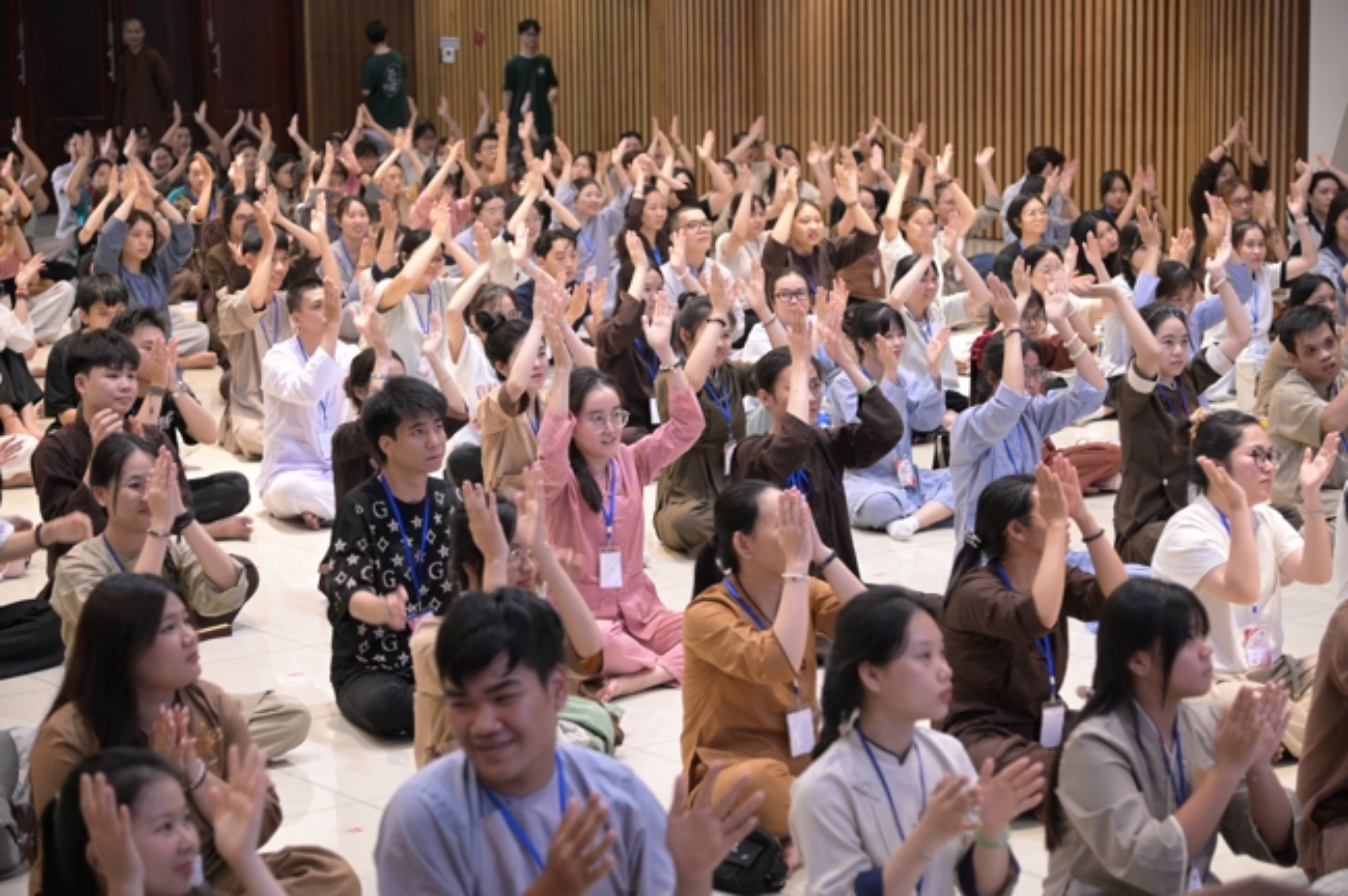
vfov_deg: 17.5
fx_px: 2918
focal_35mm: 78
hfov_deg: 26.0
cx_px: 674
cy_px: 448
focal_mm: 78
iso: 5000
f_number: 4
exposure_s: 1/160
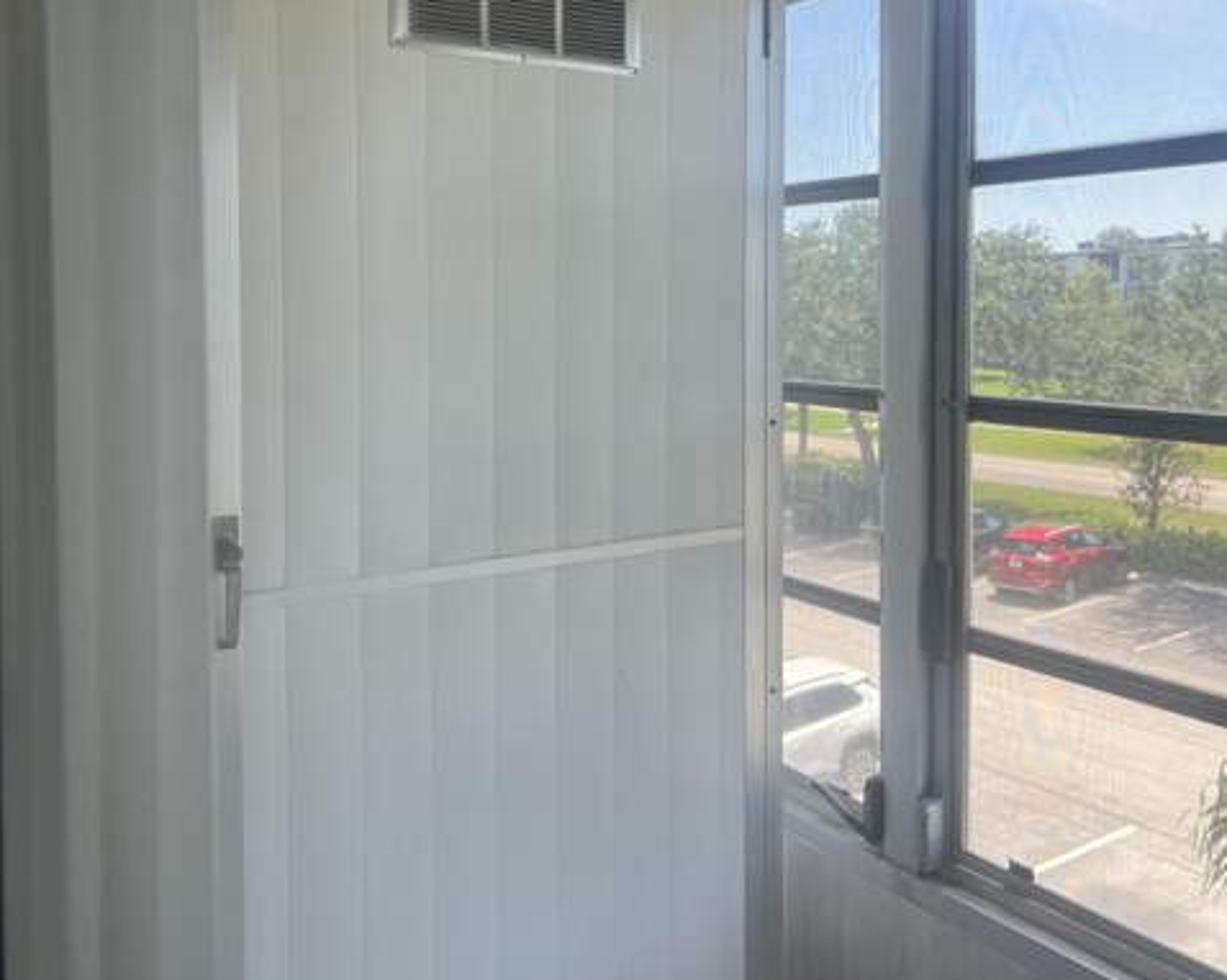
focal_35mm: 34
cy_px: 362
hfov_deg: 52.9
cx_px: 614
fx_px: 1234
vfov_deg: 43.0
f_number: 1.5
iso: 50
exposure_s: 1/650
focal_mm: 5.7
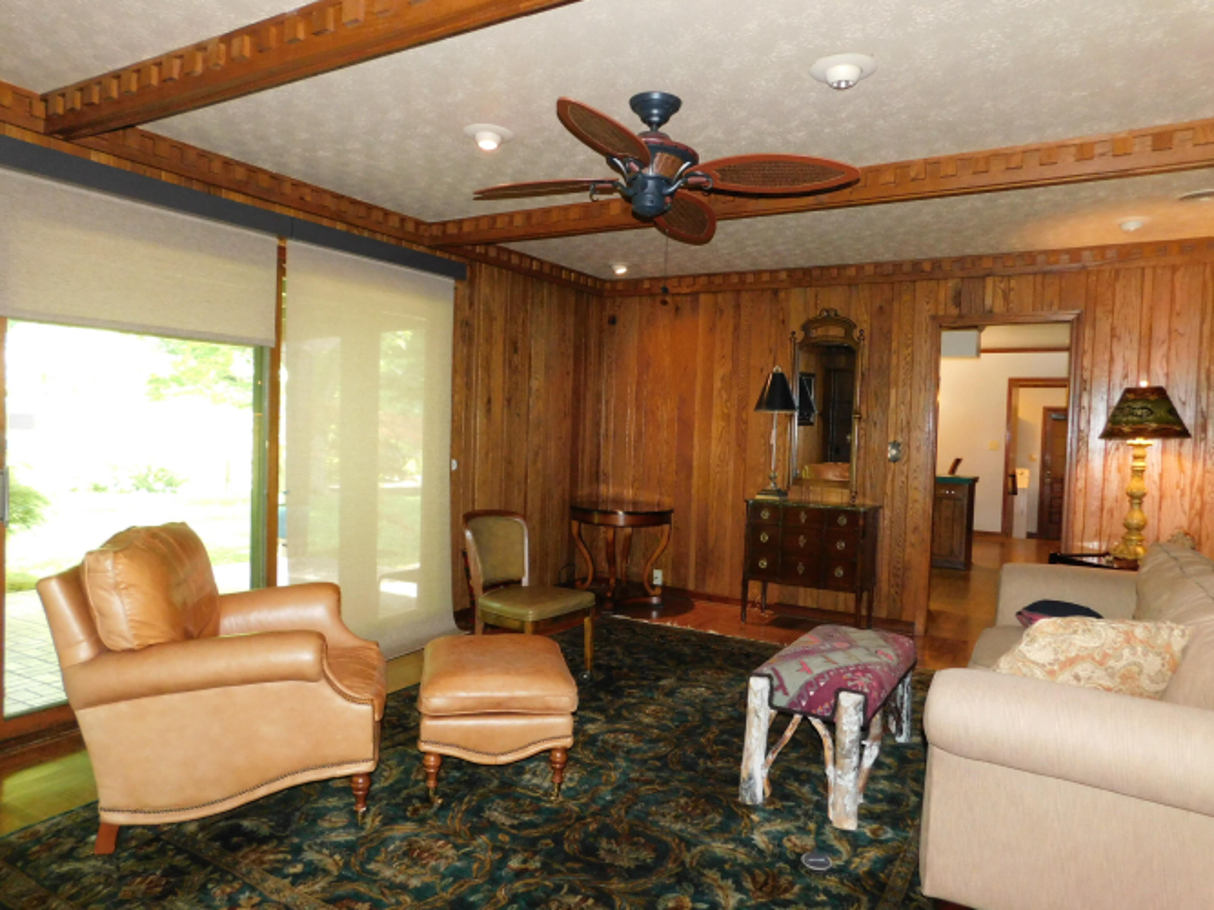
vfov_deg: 58.9
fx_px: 806
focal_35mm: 23
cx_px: 607
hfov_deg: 73.9
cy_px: 455
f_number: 3
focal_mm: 4
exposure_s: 1/30
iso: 400
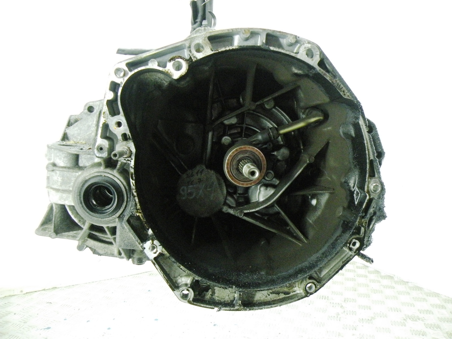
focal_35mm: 27
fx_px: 353
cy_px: 170
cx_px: 226
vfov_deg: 51.4
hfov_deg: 65.3
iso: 400
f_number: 2.8
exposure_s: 1/28
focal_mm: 4.7
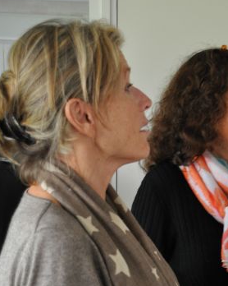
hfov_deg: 17.4
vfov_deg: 21.4
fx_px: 743
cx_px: 156
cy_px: 242
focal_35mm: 88
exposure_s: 1/50
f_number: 4.5
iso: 800
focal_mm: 34
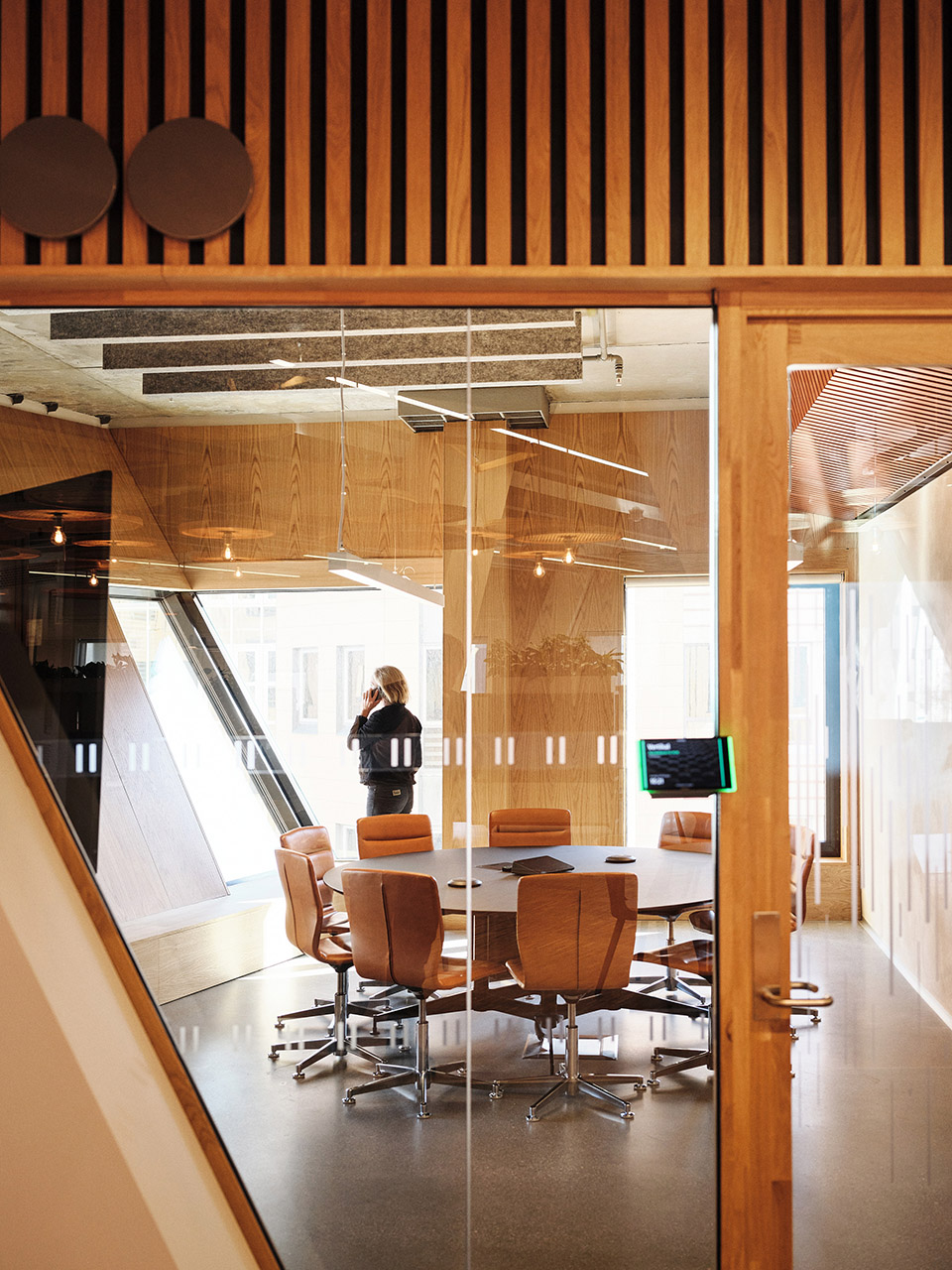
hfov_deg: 39.7
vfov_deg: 51.4
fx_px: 1320
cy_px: 635
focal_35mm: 36
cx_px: 476
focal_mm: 45
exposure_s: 1/125
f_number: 4
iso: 800
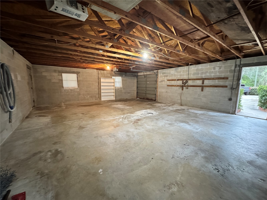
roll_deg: -0.8
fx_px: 108
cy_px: 100
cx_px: 134
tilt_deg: -8.7
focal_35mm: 14
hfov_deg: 102.1
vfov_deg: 85.7
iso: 1250
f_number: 2.2
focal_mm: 2.22
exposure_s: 1/40
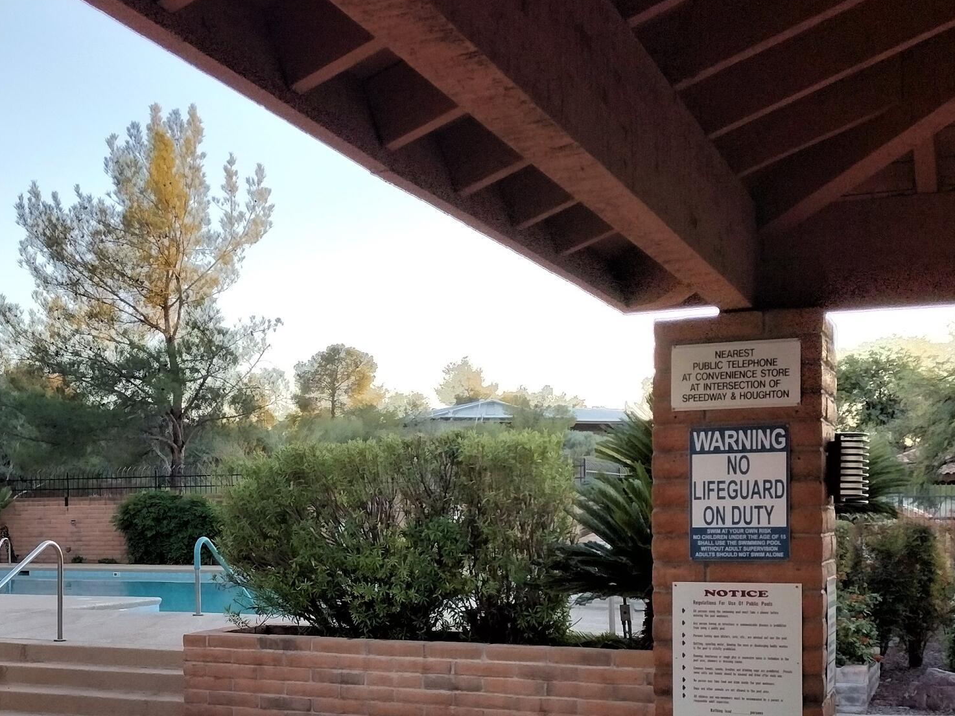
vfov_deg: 26.2
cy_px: 543
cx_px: 230
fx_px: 1517
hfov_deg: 34.2
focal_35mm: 55
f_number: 1.7
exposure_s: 1/284
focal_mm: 4.71
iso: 100
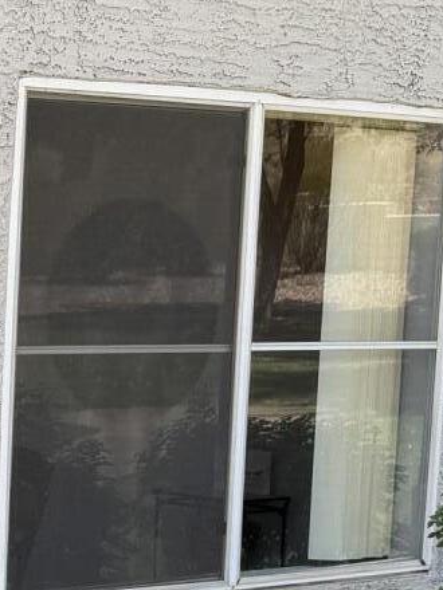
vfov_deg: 17.9
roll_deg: -1.1
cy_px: 452
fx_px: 1860
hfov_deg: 12.4
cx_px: -372
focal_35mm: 109
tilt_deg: -6.0
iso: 80
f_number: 1.78
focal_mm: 6.76
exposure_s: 1/1337
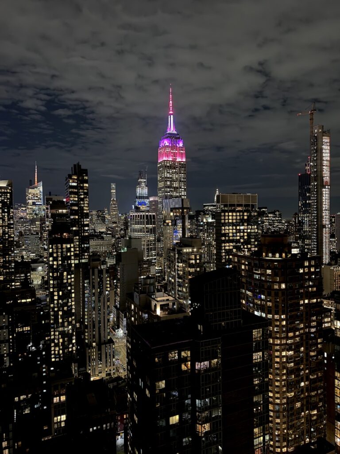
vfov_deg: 71.6
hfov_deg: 56.8
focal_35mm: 24
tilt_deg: -1.7
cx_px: 170
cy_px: 227
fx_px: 314
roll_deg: +0.4
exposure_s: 1/12
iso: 1000
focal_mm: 6.86
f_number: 1.78
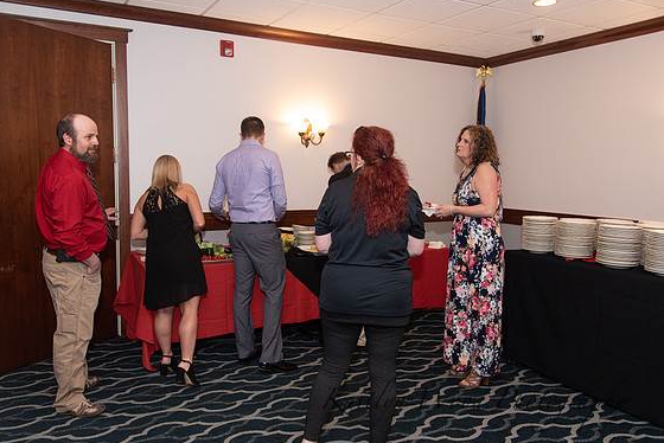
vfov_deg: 45.0
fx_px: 535
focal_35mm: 29
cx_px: 321
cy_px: 216
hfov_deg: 63.6
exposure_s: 1/200
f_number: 4
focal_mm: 28
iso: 800
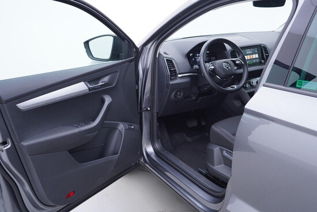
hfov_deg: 53.1
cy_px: 106
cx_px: 158
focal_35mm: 36
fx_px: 317
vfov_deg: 36.9
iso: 125
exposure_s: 1/40
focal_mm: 24
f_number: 2.8
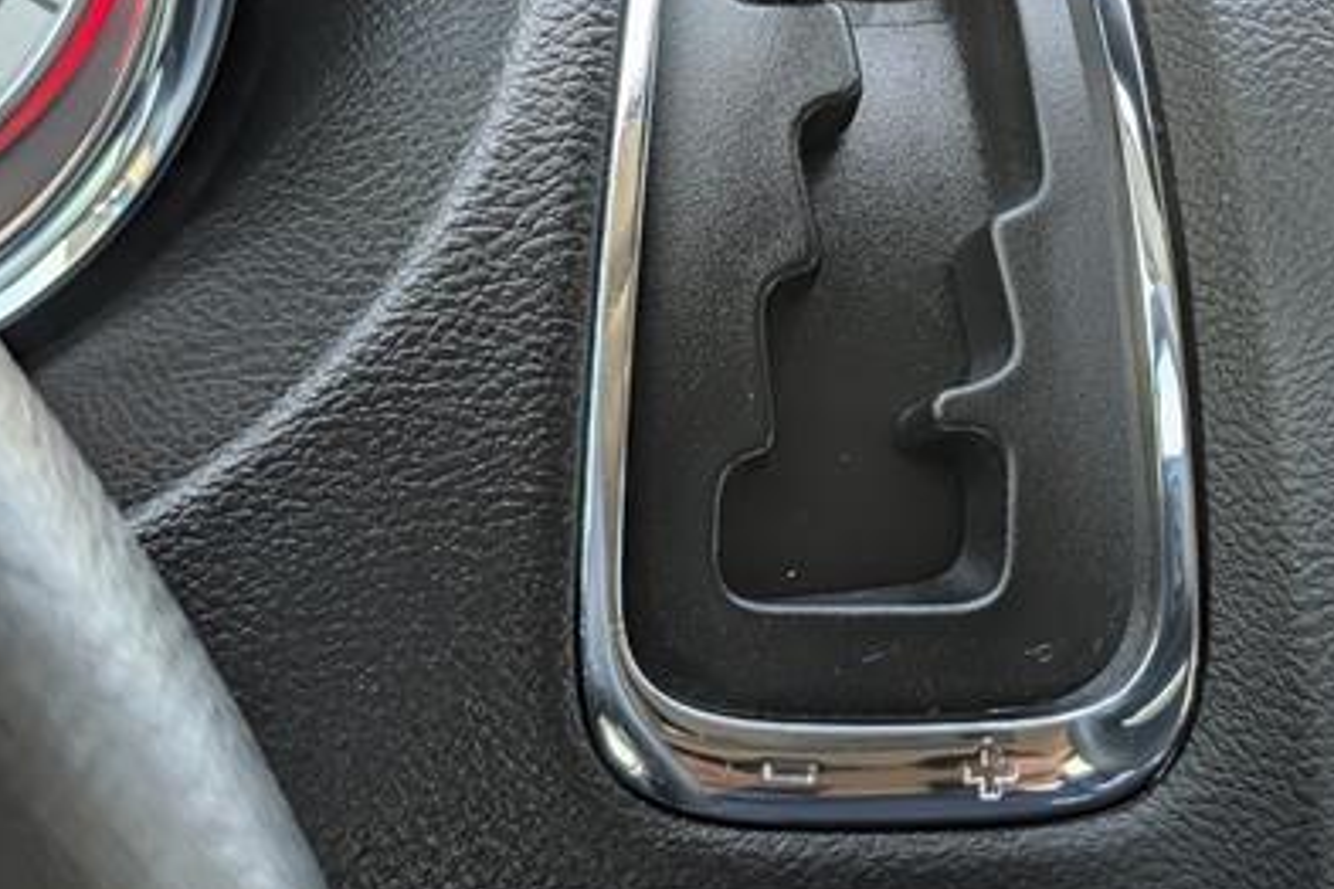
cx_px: 998
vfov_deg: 16.3
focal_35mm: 83
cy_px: 122
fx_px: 3075
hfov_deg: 24.2
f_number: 1.68
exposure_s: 1/357
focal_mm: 6.9
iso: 140
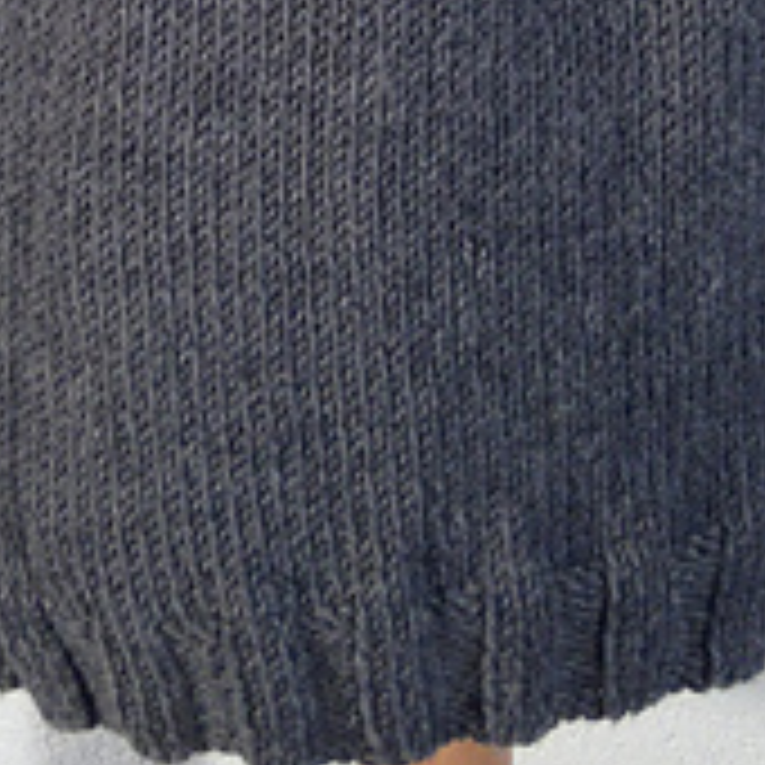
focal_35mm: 110
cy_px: -531
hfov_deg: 15.7
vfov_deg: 14.3
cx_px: 158
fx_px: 2750
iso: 50
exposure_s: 1/60
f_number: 2.4
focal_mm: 4.12
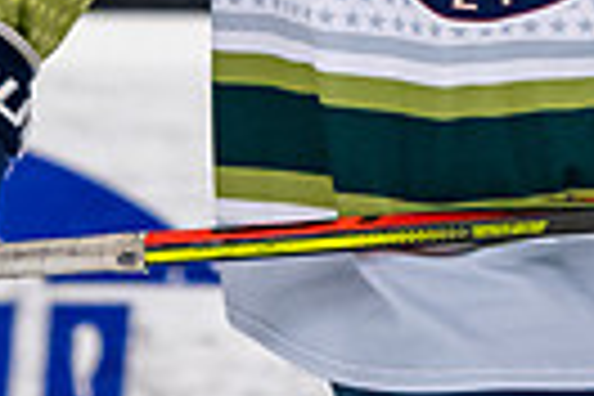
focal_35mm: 1830
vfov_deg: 0.8
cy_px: -759
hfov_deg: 1.1
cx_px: 614
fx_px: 30193
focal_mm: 200
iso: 2000
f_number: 3.2
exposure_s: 1/800
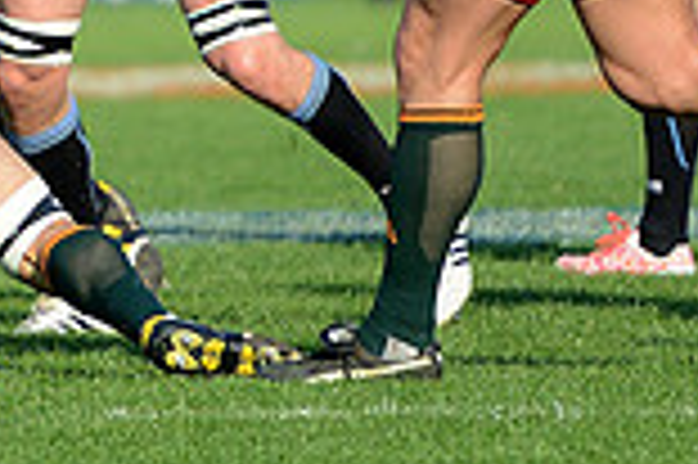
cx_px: -54
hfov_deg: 2.8
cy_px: -250
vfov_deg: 1.9
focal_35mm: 730
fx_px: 14139
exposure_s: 1/1600
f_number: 2.8
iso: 250
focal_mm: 195
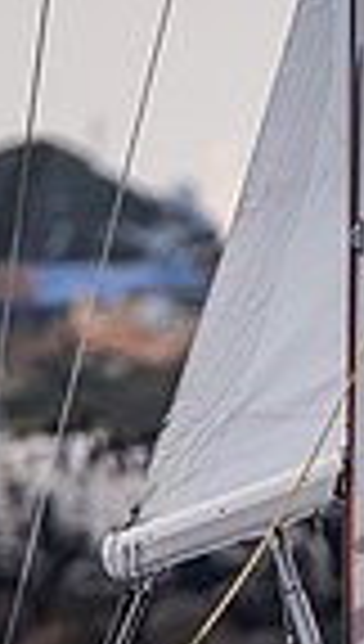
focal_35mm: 1696
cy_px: 651
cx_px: 94
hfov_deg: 0.7
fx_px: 28948
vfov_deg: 1.3
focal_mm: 400
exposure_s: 1/800
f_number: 5.6
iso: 400
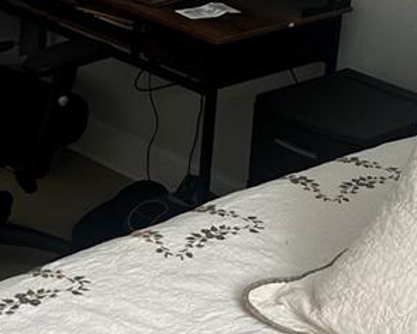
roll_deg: -3.3
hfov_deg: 18.5
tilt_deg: -17.0
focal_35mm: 103
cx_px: 120
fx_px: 1272
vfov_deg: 14.8
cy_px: 44
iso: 125
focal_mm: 5.7
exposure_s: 1/121
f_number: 1.5
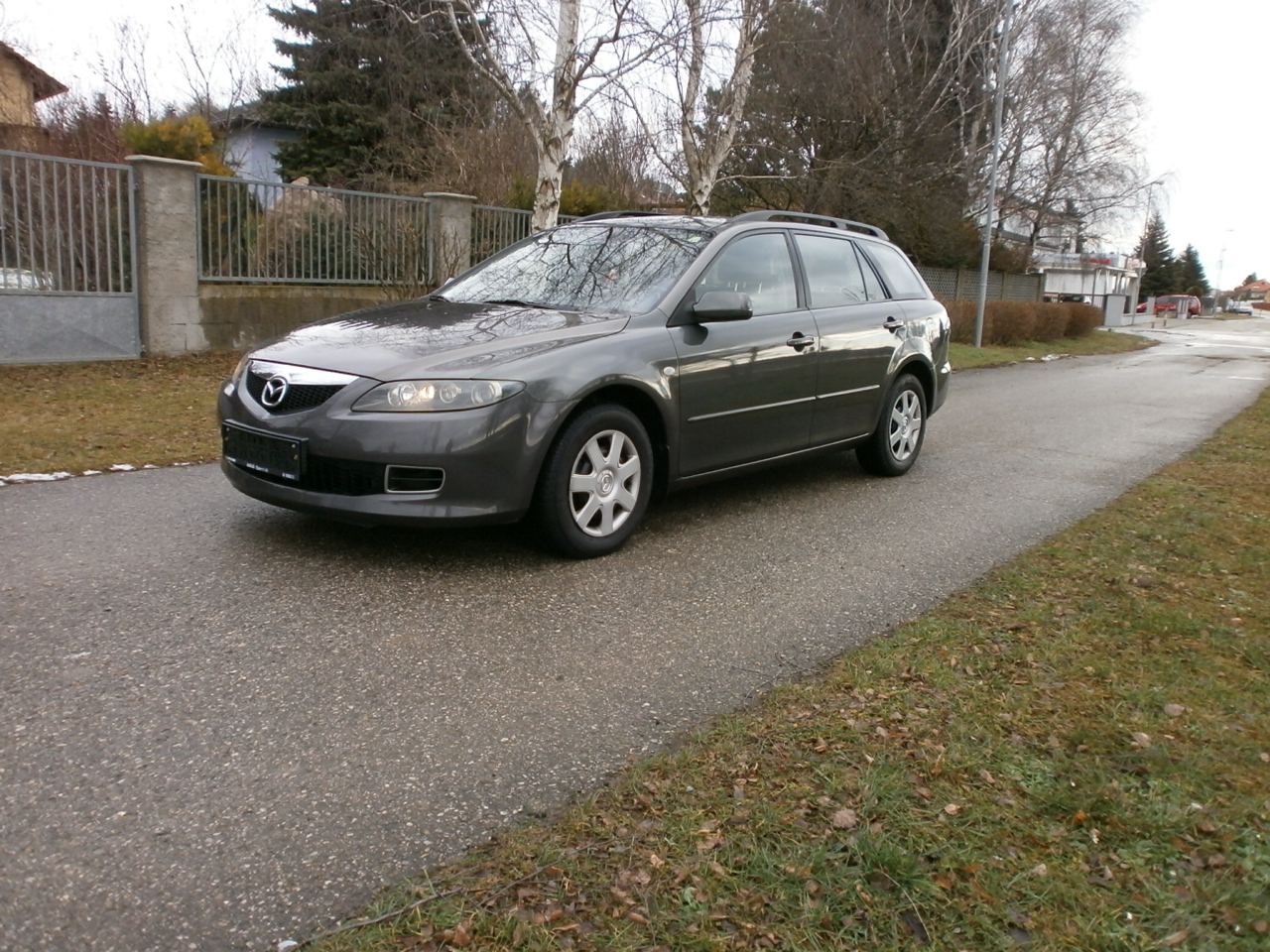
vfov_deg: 51.4
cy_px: 476
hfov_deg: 65.3
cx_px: 635
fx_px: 991
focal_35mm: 27
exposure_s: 1/250
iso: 160
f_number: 2.9
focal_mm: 4.8
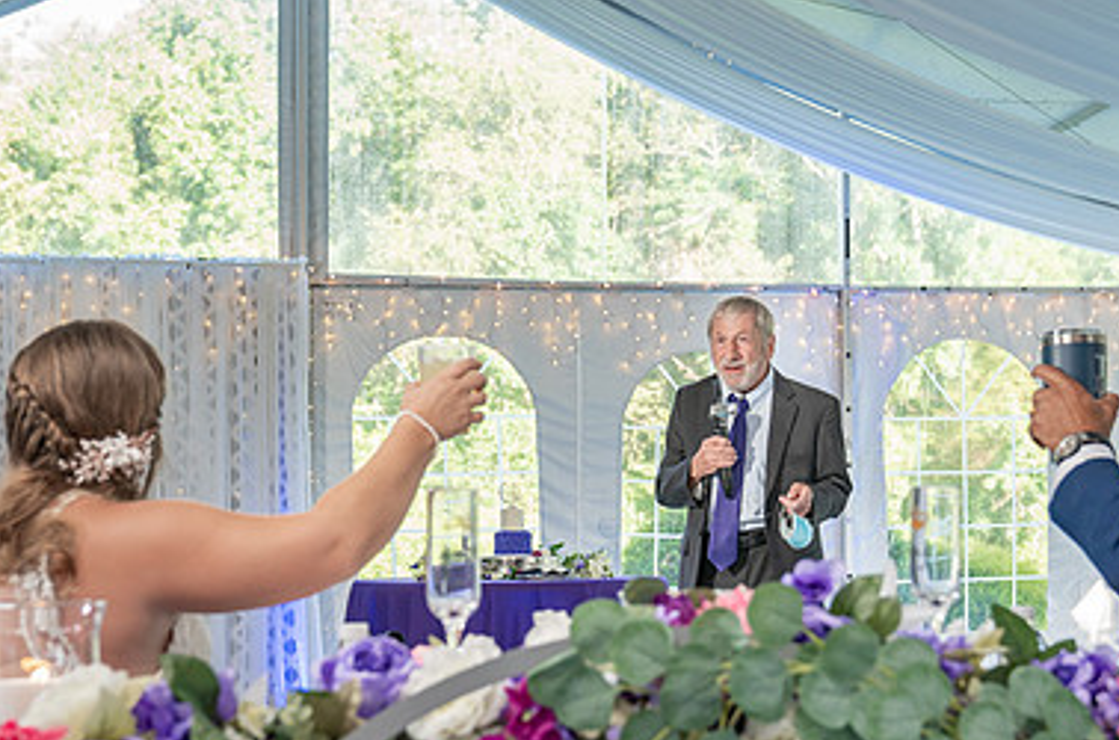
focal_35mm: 66
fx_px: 2046
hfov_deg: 30.5
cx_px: 642
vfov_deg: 20.4
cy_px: 493
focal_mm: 39
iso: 640
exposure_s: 1/200
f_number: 4
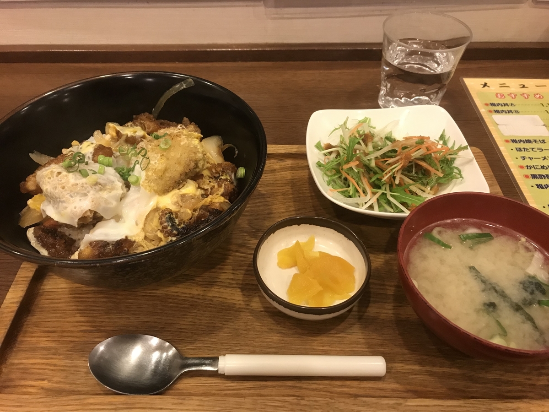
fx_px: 444
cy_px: 206
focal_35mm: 28
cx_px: 274
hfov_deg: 63.4
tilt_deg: -46.1
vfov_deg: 49.7
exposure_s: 1/17
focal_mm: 3.99
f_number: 1.8
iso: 100
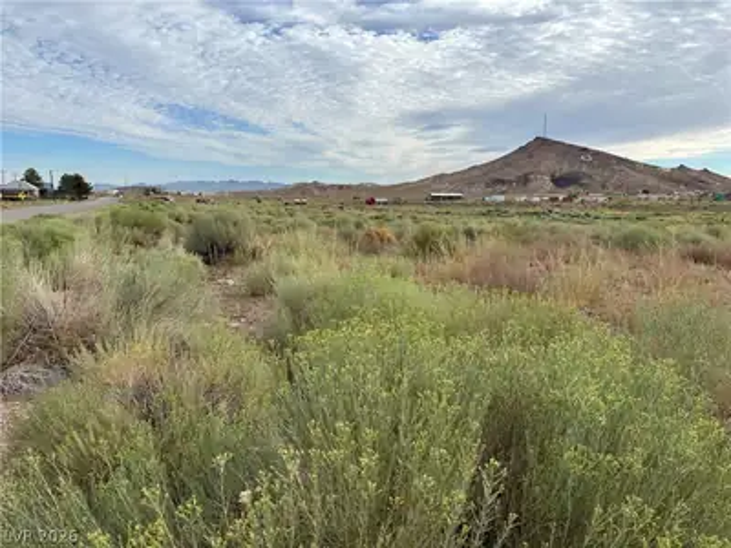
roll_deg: -0.6
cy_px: 274
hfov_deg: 67.3
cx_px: 366
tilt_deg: -9.3
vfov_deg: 53.1
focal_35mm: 26
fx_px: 549
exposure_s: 1/2342
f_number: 1.6
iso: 50
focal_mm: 5.96
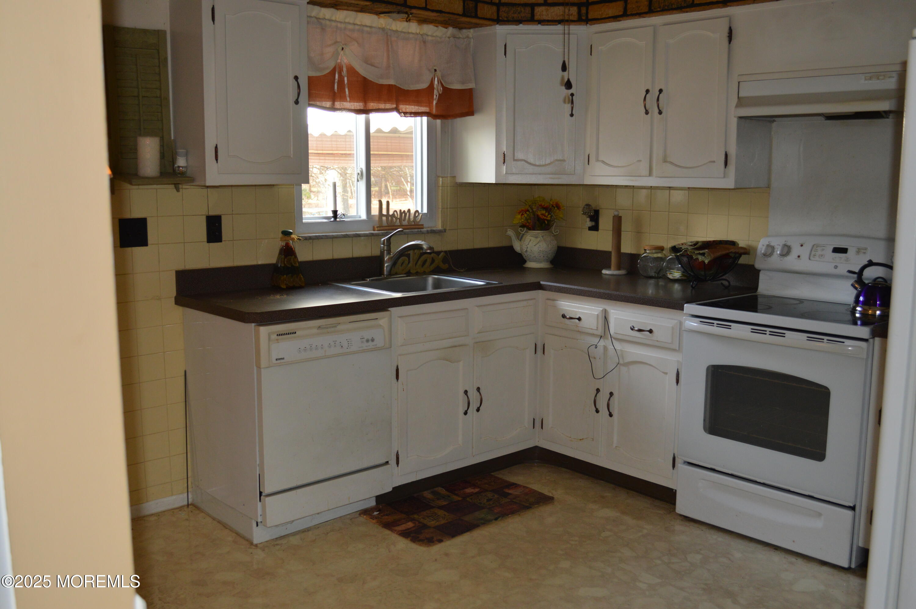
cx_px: 458
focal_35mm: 33
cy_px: 304
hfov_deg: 57.3
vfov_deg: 39.9
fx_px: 839
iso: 500
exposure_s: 1/60
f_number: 4
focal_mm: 22
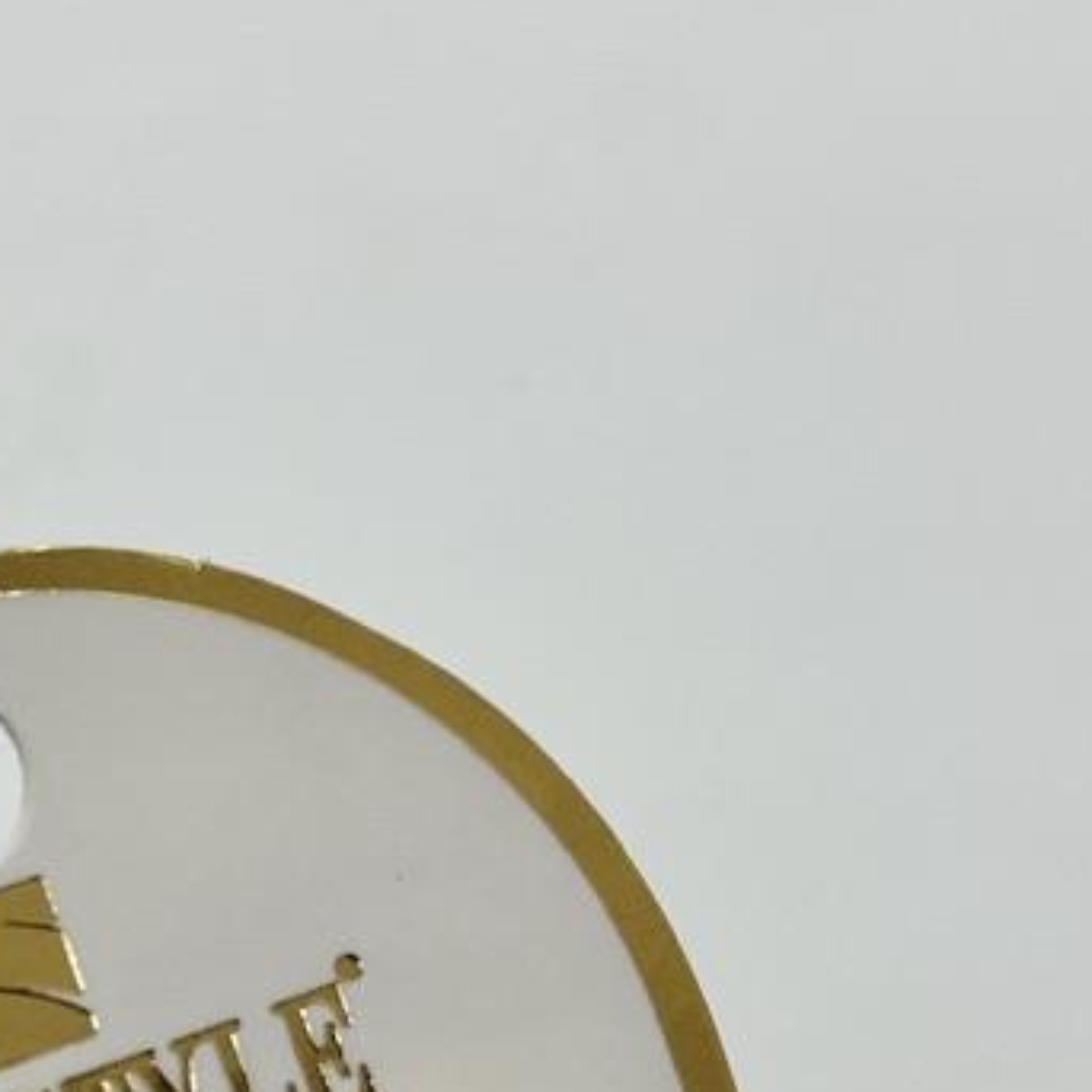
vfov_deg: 13.4
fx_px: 4533
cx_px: 163
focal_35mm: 127
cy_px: 1264
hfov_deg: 13.6
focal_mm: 6.86
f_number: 1.78
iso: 50
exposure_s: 1/223
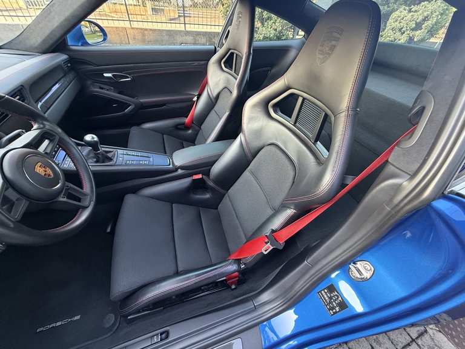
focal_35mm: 14
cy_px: 174
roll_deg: -5.7
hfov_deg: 102.1
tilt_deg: -41.7
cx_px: 232
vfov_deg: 85.7
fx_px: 188
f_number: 2.2
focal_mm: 2.22
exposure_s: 1/60
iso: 500
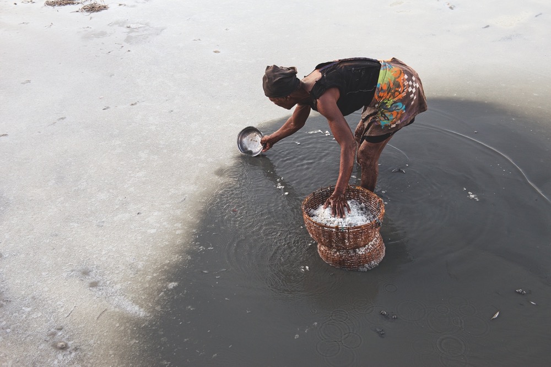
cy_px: 184
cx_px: 276
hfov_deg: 44.5
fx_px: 673
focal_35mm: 44
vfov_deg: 30.5
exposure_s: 1/160
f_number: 5.6
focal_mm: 44
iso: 400
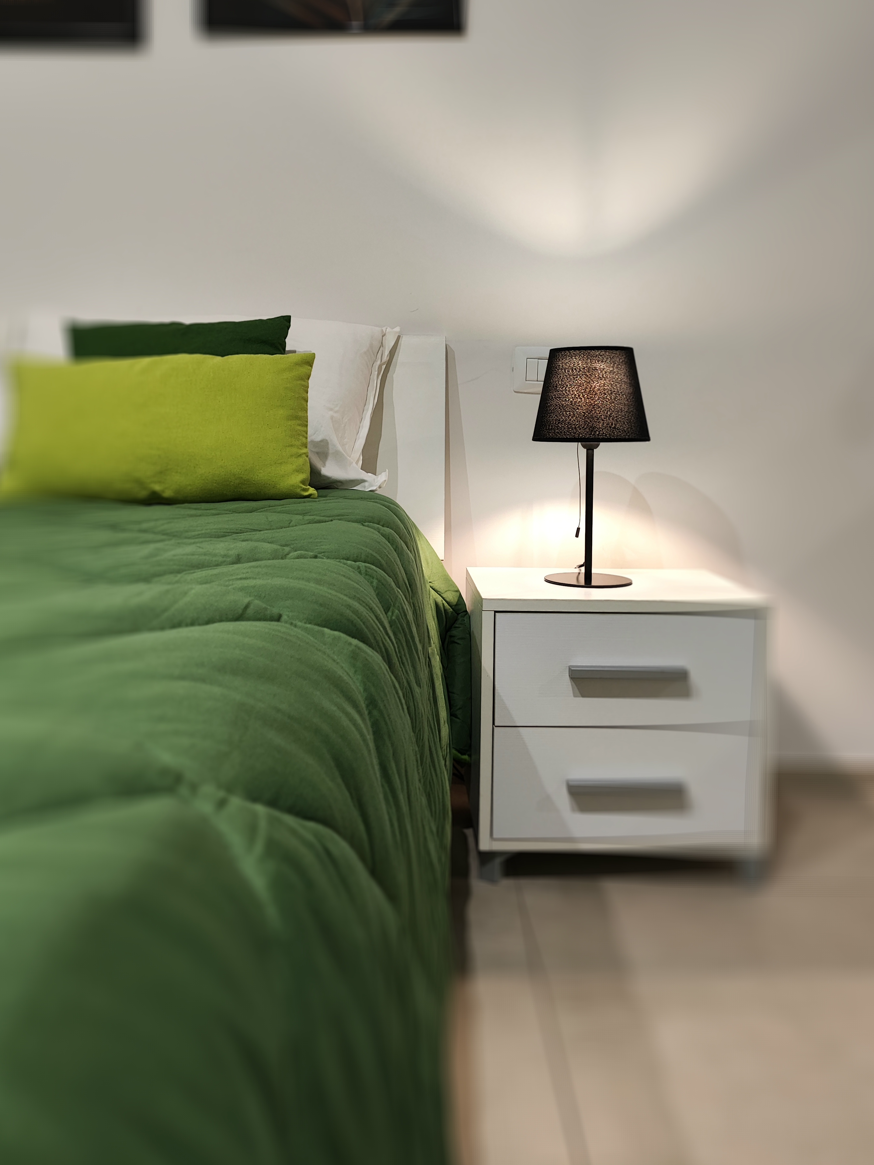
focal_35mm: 29
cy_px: 481
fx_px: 976
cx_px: 421
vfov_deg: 61.2
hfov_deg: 48.2
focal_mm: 4.68
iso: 396
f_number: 1.8
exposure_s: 1/33.3
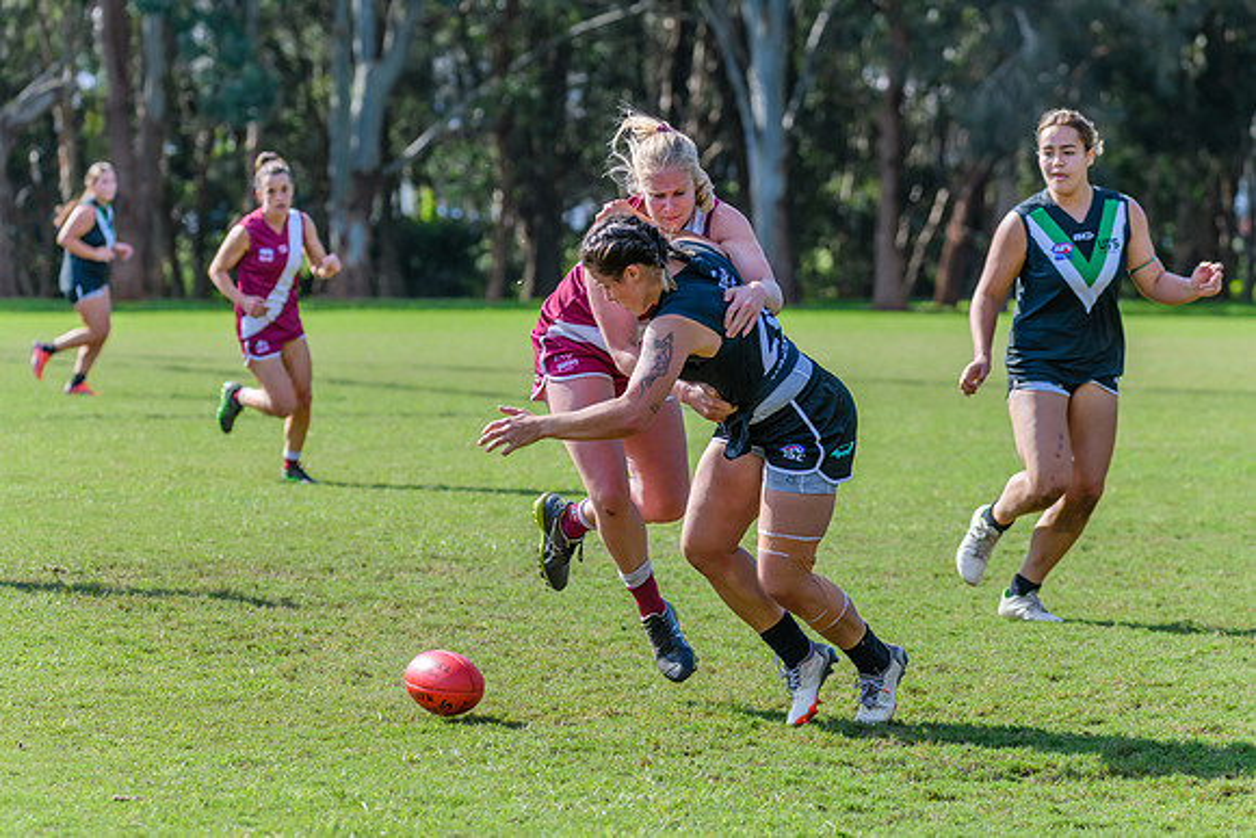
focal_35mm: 176
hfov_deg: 11.7
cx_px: 641
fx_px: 6137
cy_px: 410
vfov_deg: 7.8
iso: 800
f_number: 5.6
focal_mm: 170
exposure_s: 1/1250
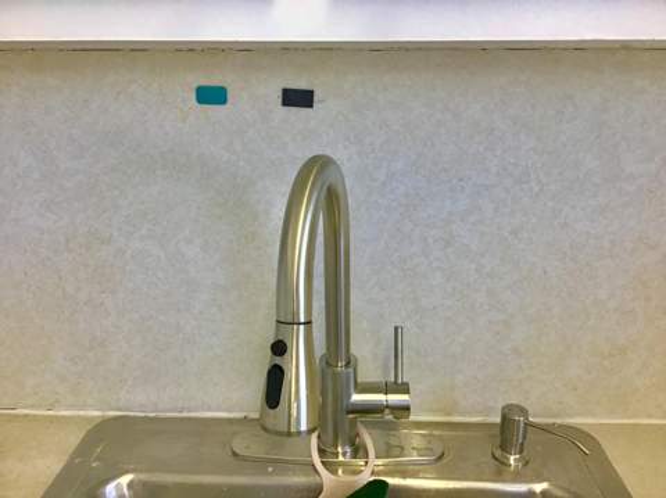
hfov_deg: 58.4
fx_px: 596
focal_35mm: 31
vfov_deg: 45.4
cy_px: 249
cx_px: 333
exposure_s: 1/30
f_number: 2.4
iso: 25
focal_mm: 3.3
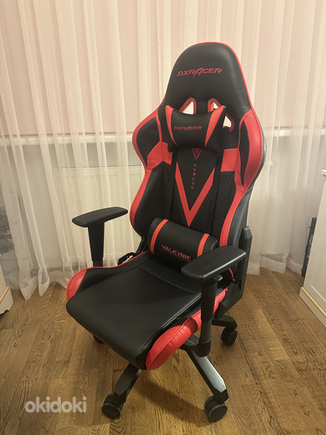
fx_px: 301
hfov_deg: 56.8
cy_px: 218
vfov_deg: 71.6
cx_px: 163
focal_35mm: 24
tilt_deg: -22.9
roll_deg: +1.3
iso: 500
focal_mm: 6.86
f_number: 1.78
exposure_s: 1/50
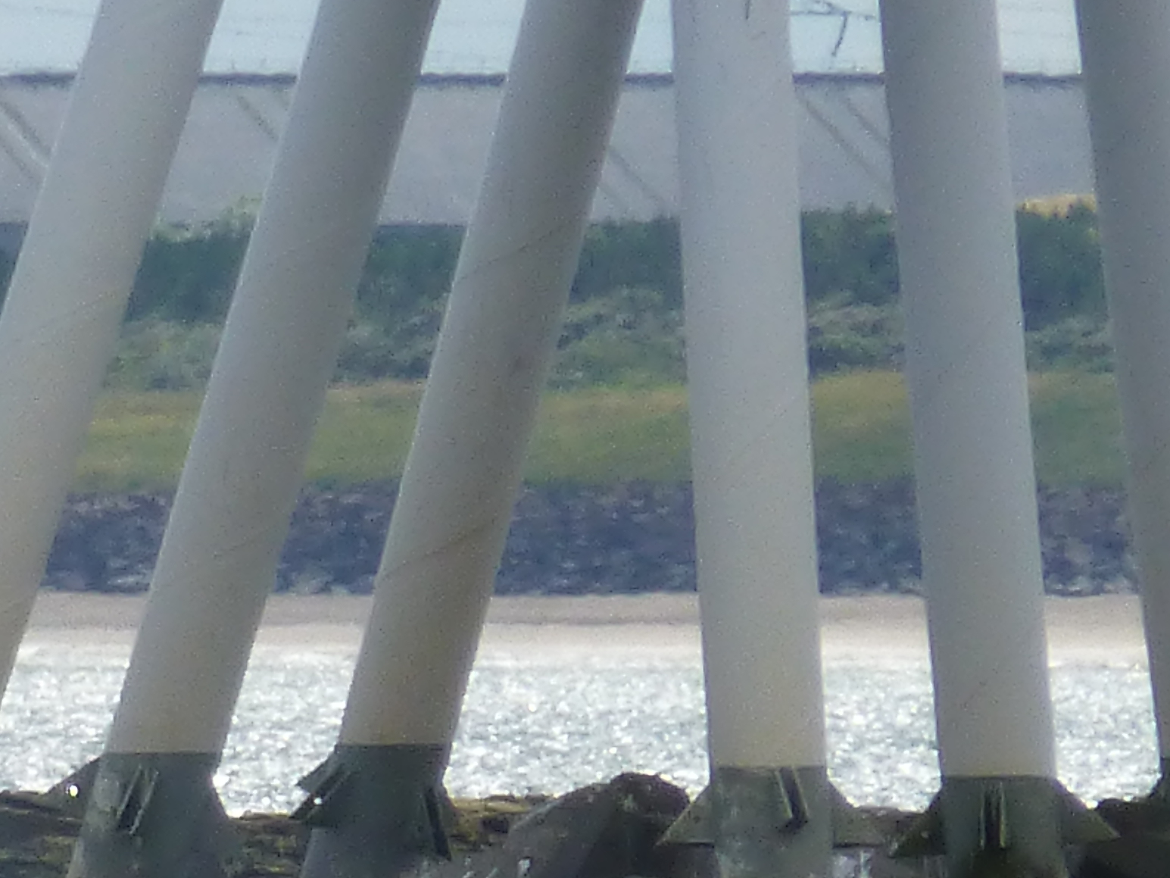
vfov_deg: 0.6
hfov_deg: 0.8
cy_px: 904
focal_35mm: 2617
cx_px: -351
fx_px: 88460
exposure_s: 1/500
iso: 100
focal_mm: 86
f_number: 6.4
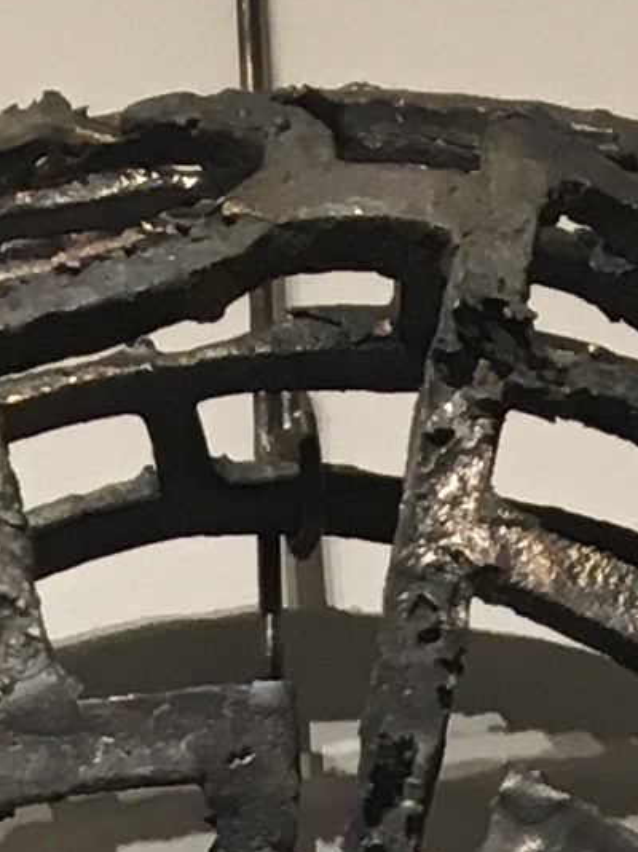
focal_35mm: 219
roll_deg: +0.5
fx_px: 5386
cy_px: 2672
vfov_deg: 7.7
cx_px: 306
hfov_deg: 6.8
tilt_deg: -1.7
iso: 50
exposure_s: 1/30
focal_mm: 4.15
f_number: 2.2
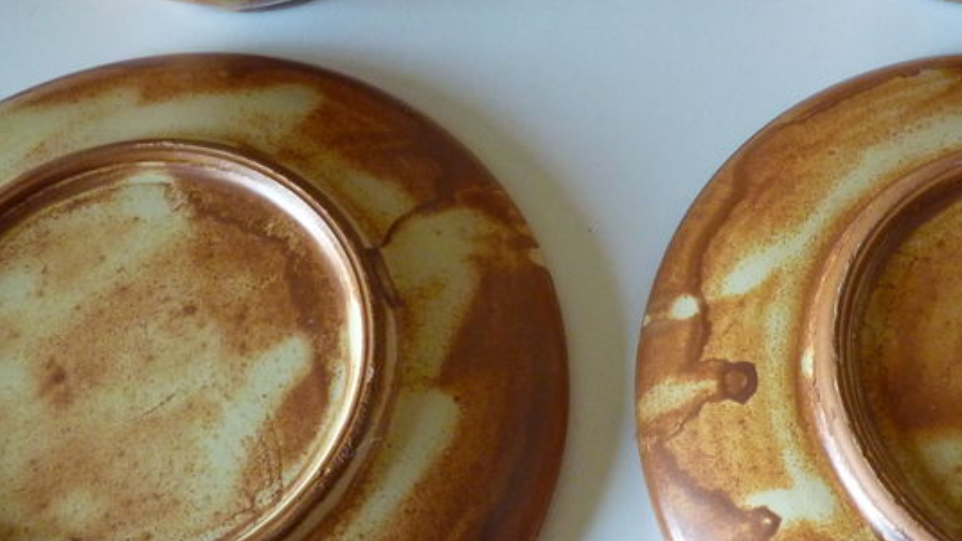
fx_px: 1403
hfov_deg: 37.5
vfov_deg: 21.8
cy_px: 259
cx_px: 622
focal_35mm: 55
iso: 400
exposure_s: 1/20
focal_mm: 4.8
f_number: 2.8
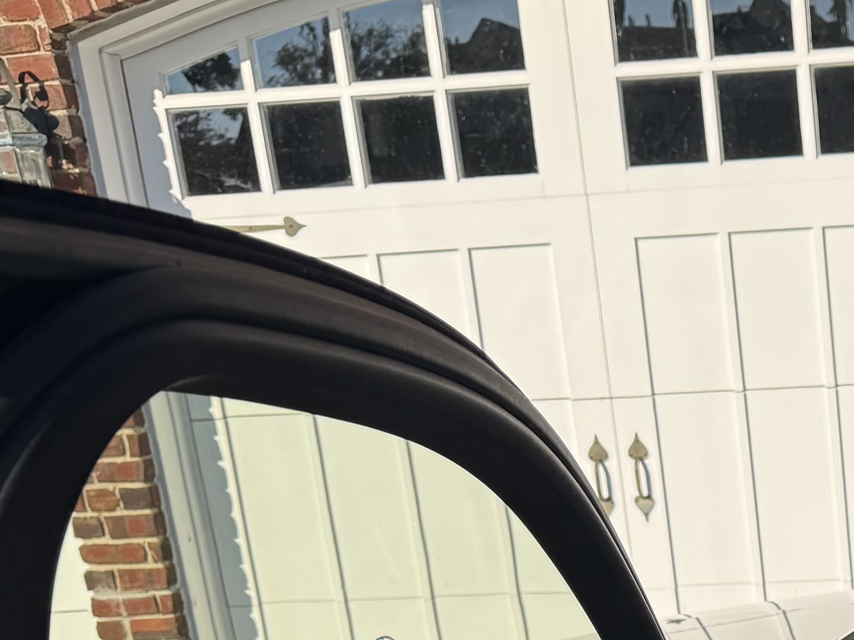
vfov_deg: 17.0
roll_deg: +3.8
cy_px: 1011
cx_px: 991
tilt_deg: -19.2
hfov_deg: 23.4
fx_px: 1900
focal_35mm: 77
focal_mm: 6.76
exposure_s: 1/3953
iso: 125
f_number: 1.78
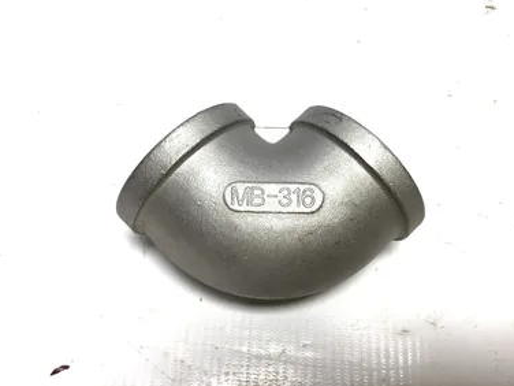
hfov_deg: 55.3
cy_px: 185
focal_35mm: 33
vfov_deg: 42.9
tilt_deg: -66.2
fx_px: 490
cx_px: 269
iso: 25
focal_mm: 3.3
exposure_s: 1/120
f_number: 2.4
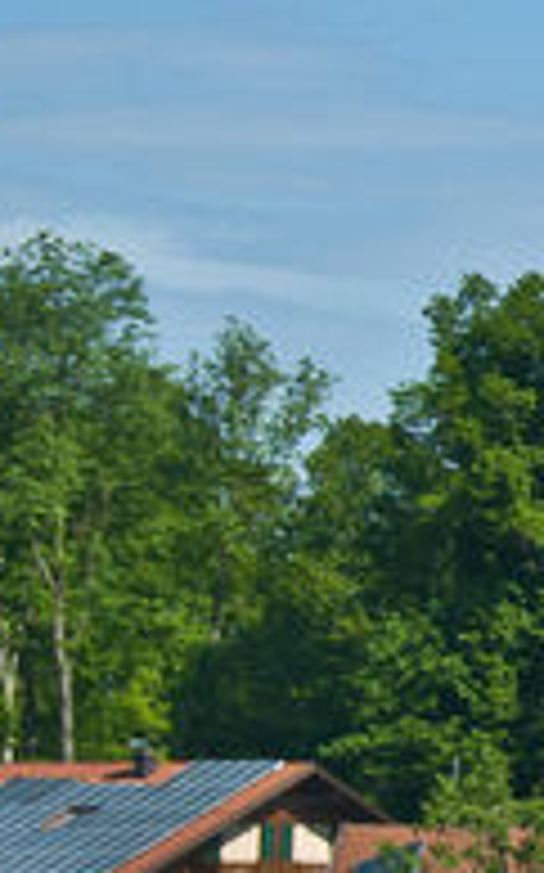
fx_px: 8410
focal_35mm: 354
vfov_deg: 5.9
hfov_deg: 3.6
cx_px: 1812
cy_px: 358
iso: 200
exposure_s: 1/800
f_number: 7.1
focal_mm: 50
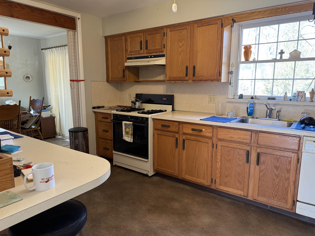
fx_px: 218
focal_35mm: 24
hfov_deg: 71.6
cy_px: 118
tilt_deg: -9.0
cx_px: 158
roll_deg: +0.6
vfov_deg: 56.8
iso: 200
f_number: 1.78
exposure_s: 1/83
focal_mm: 6.76
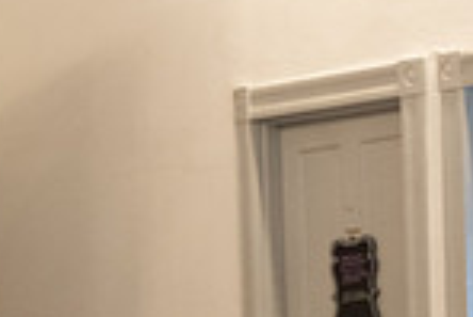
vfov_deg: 5.8
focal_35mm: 232
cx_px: -206
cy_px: 558
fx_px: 3051
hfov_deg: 8.7
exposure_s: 1/200
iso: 1600
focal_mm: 50
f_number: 4
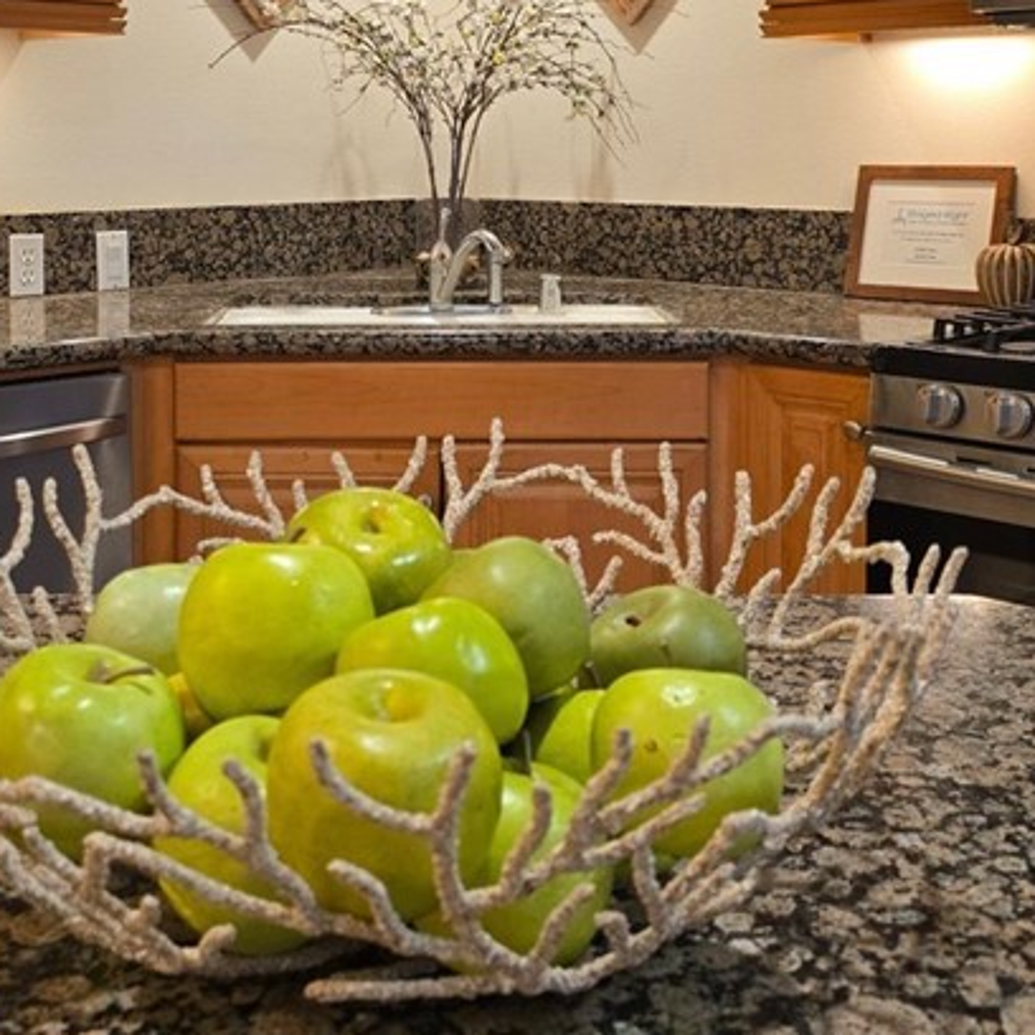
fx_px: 1725
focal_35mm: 51
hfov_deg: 33.3
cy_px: 241
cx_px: 411
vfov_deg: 32.7
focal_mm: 6.3
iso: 320
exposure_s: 1/120
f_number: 1.7
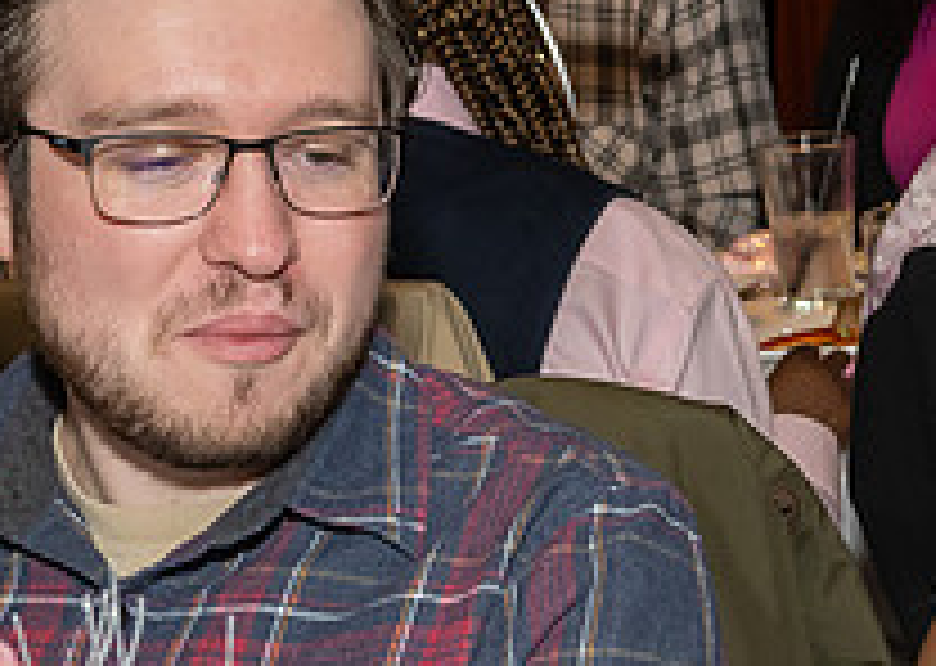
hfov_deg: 12.6
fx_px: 4062
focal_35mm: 153
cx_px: 1316
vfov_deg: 9.4
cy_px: 526
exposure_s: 1/250
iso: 800
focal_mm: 31
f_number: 7.1
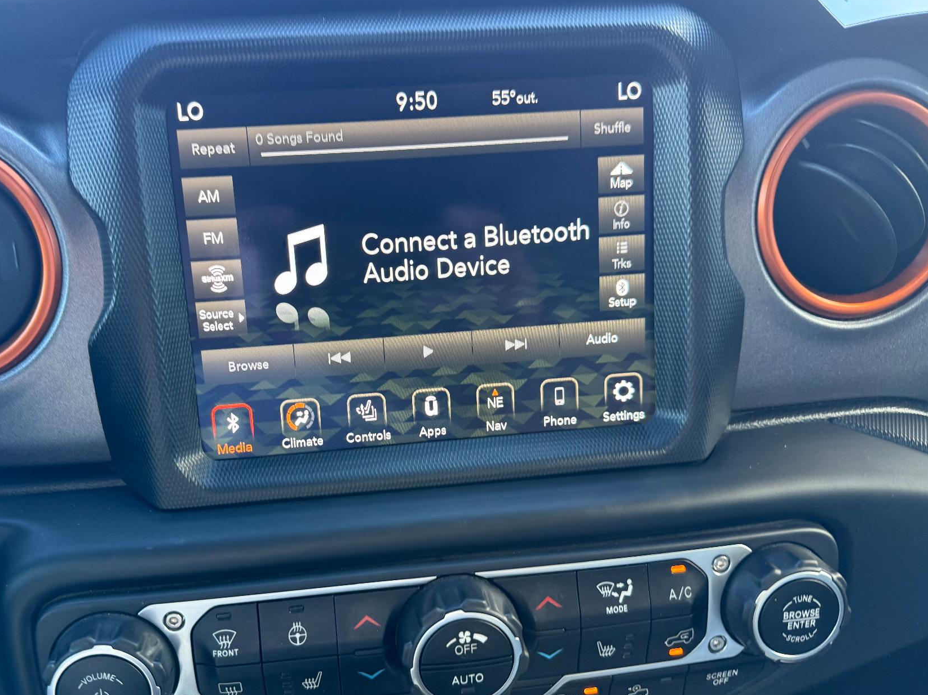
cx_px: 395
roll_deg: -2.1
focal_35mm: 28
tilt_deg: -19.4
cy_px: 370
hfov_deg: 63.1
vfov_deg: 49.7
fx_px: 751
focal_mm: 6.76
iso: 200
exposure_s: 1/75
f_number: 1.78
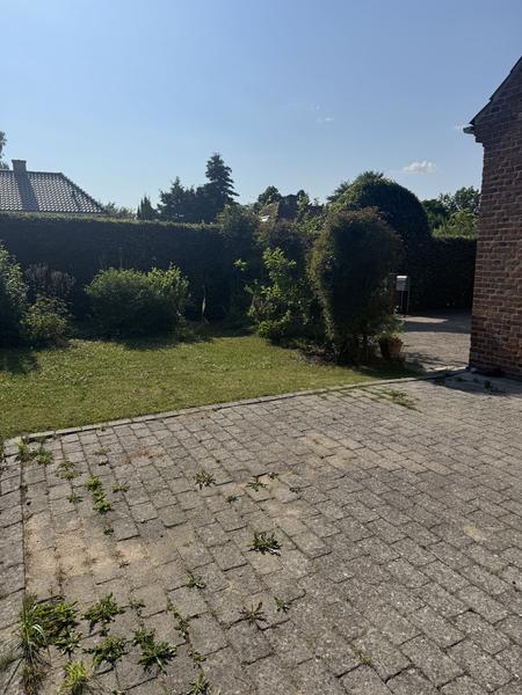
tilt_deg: -10.4
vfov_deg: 71.6
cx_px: 261
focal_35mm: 24
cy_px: 348
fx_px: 483
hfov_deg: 56.8
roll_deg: +2.1
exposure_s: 1/9009
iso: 80
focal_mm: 6.76
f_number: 1.78
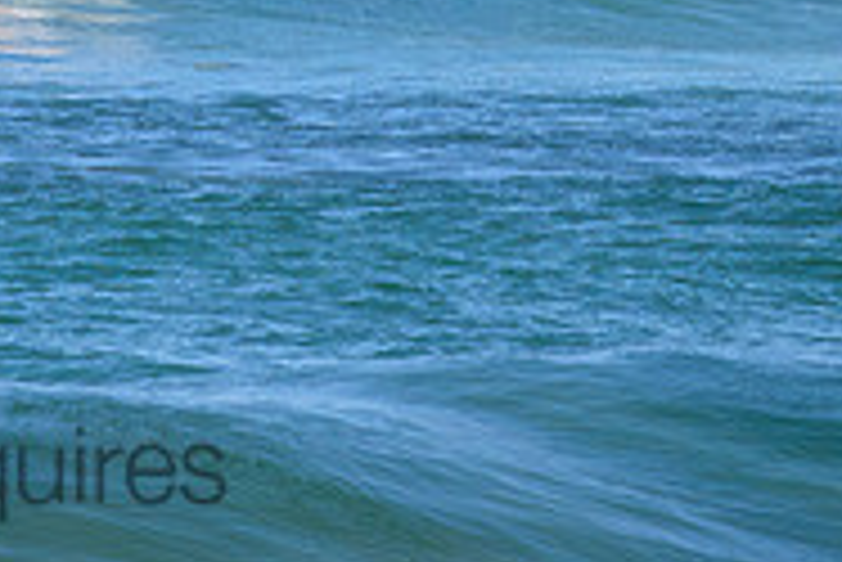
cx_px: -122
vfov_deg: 0.5
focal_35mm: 2586
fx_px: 60529
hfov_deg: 0.8
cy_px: -281
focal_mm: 800
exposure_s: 1/2000
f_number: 11
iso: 1400
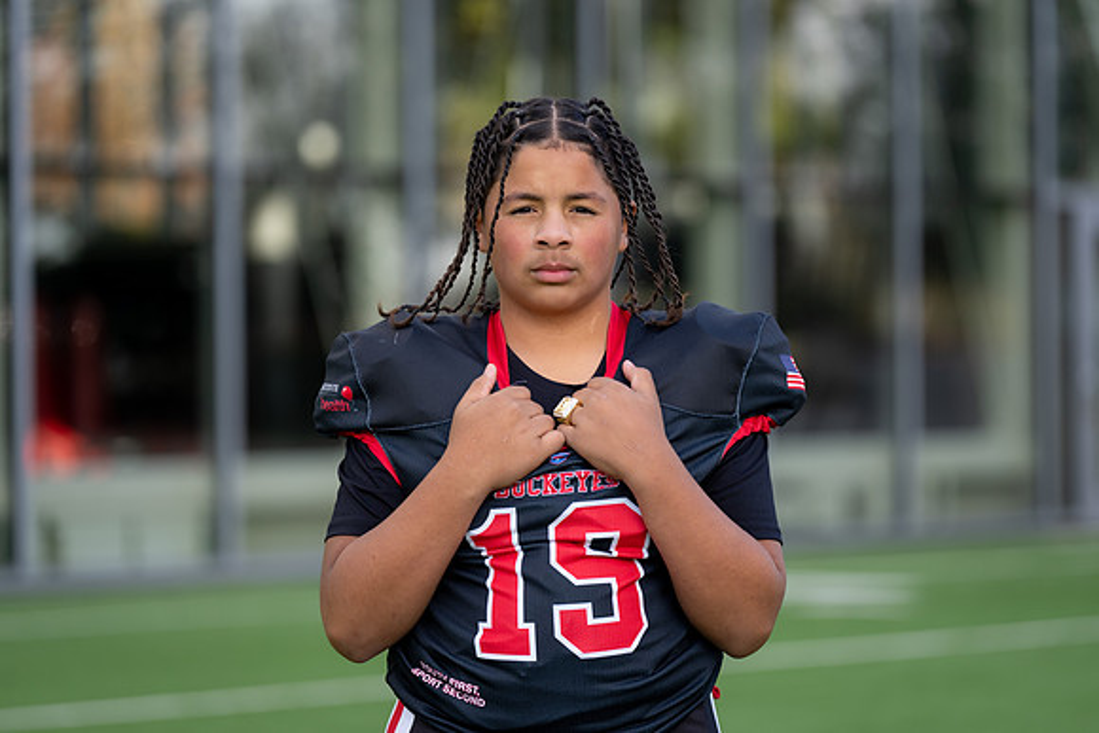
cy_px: 366
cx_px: 550
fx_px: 4406
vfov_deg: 9.5
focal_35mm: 144
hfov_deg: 14.2
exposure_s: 1/400
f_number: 2.8
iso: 100
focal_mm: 142
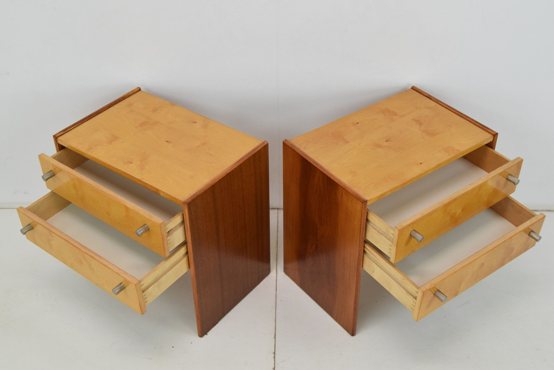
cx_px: 277
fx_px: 693
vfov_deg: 29.9
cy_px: 185
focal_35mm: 45
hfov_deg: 43.6
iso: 1600
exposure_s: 1/250
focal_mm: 30
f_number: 8
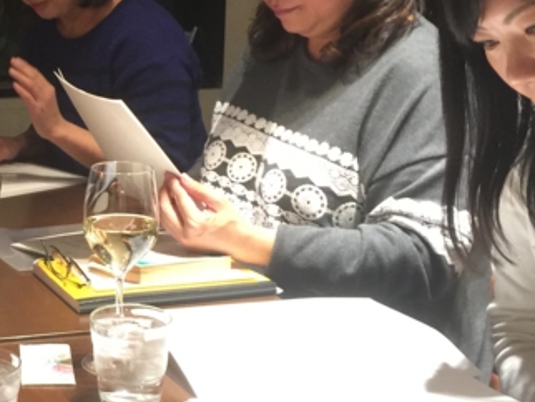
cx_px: -2
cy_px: 169
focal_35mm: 72
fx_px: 1114
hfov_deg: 25.6
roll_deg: -2.0
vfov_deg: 20.5
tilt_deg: -9.6
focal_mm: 4.15
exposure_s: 1/4
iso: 64
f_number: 2.2
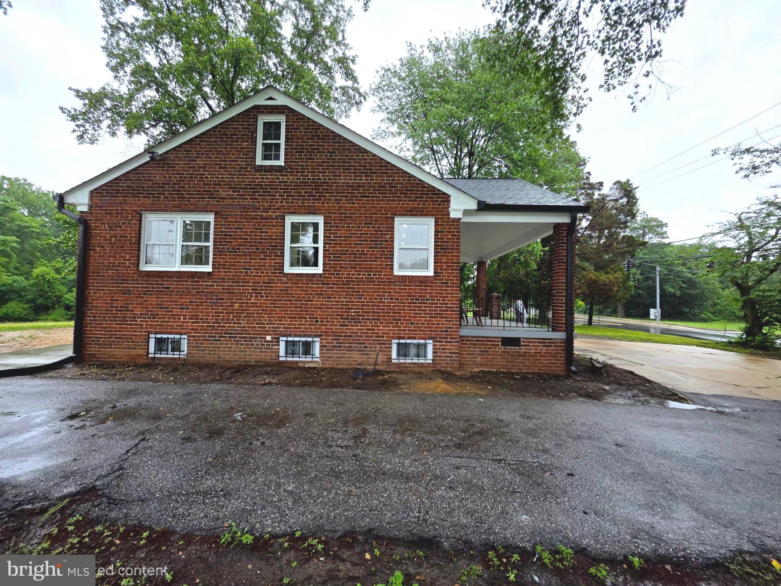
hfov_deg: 106.2
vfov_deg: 89.9
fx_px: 293
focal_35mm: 13
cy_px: 293
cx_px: 390
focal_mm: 2.2
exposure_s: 1/417
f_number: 1.9
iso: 40
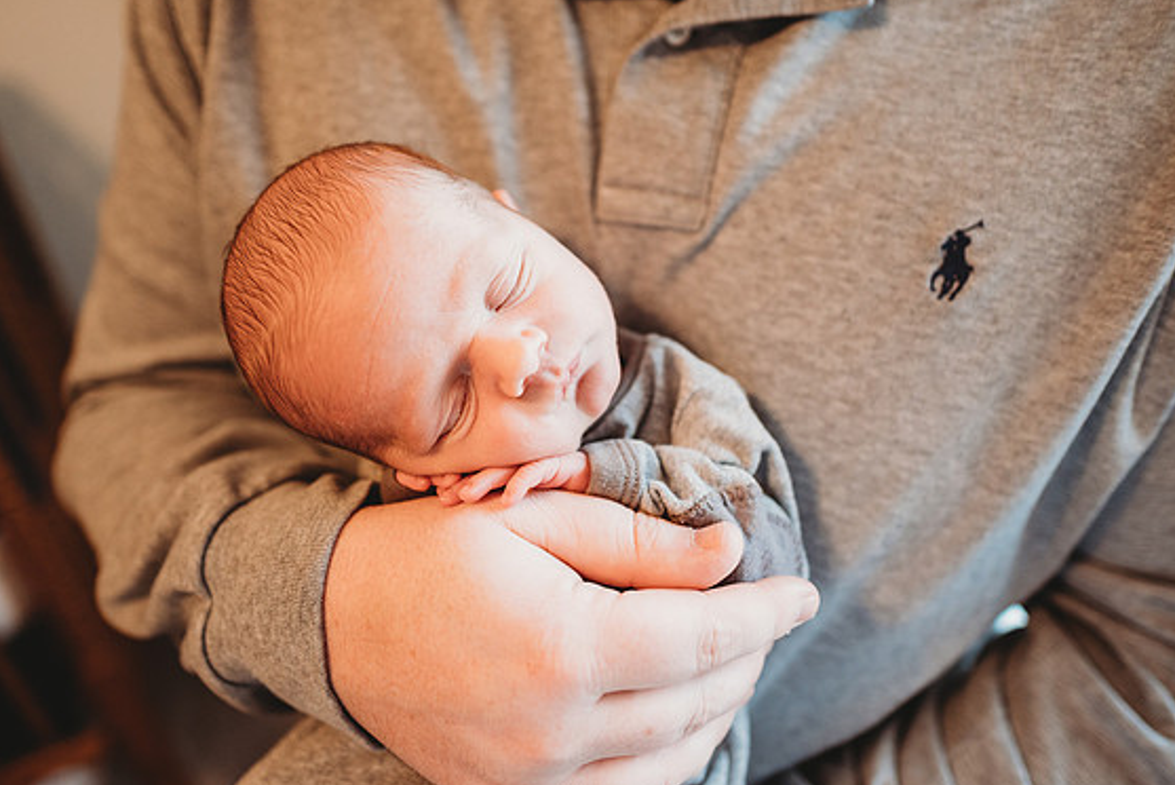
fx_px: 816
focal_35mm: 25
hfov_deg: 71.5
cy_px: 396
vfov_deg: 51.3
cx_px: 576
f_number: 2.2
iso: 500
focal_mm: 24
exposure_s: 1/160
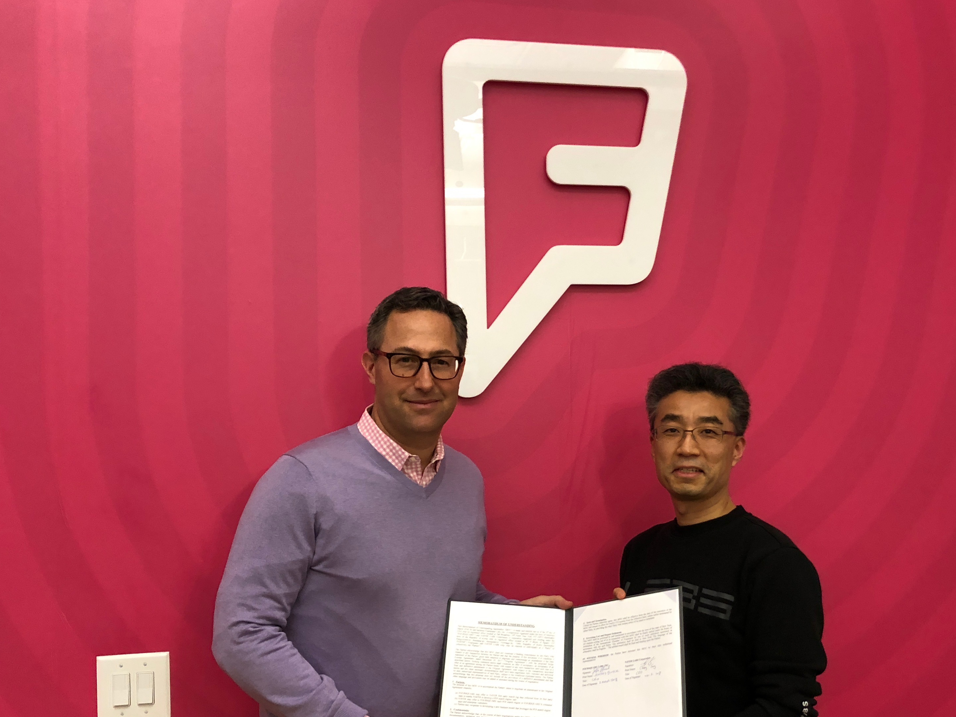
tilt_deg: +0.2
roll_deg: +0.7
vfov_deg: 36.7
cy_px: 423
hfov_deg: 47.7
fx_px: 1077
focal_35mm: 39
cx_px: 545
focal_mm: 4
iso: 64
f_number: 1.8
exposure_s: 1/15
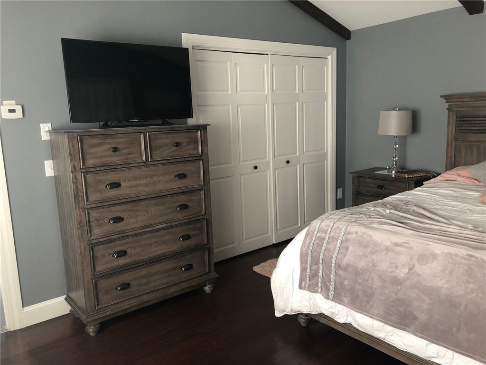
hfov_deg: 63.4
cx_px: 243
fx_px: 393
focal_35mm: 28
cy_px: 182
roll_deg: +2.5
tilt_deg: -10.3
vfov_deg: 49.7
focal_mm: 3.99
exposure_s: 1/15
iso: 40
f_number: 1.8
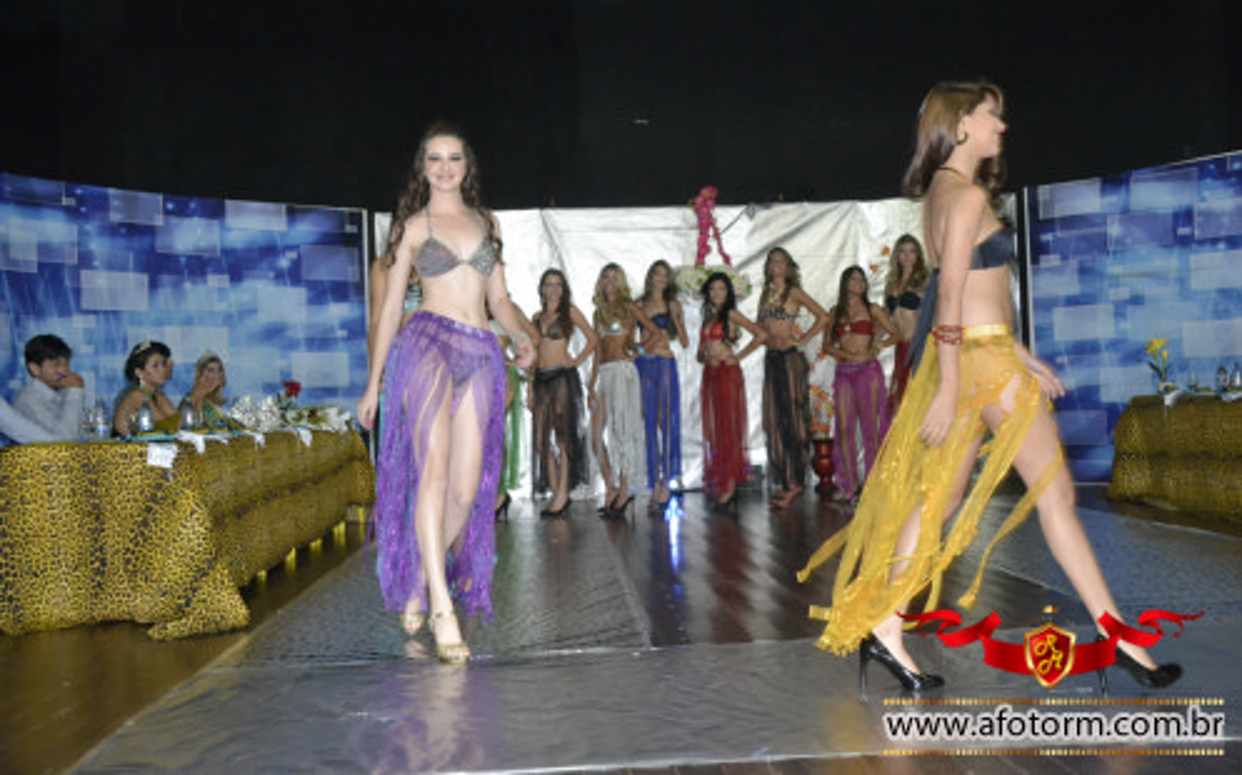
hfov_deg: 49.3
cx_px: 622
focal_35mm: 40
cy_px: 361
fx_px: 1353
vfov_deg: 31.9
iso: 3200
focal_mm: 26
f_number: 3.8
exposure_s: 1/60
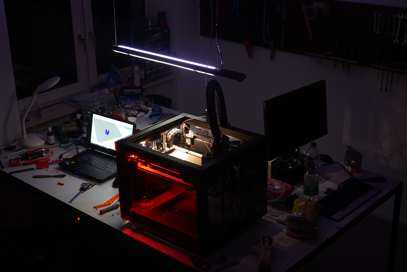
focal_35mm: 53
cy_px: 136
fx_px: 599
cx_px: 204
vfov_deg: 25.5
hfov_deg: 37.5
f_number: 5
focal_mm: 53
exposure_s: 1/4
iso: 200
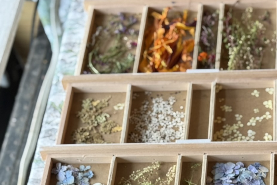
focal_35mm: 110
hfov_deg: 18.5
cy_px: 236
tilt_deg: -49.3
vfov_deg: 12.1
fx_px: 847
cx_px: 201
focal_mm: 6.76
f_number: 1.78
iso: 64
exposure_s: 1/120
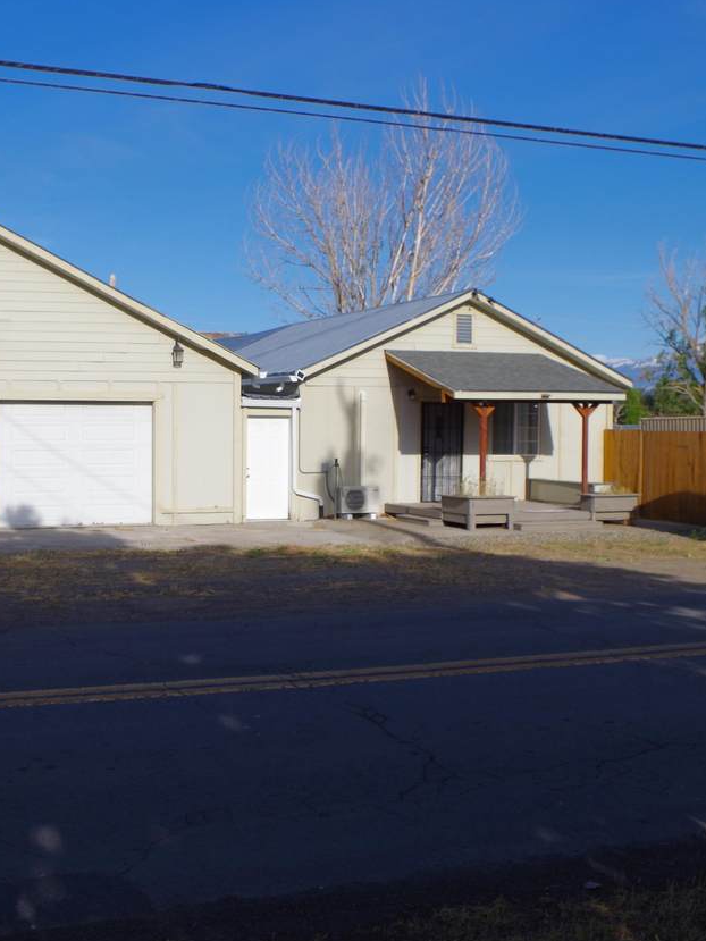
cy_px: 468
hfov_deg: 35.5
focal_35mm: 40
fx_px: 1087
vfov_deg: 46.8
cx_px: 224
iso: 100
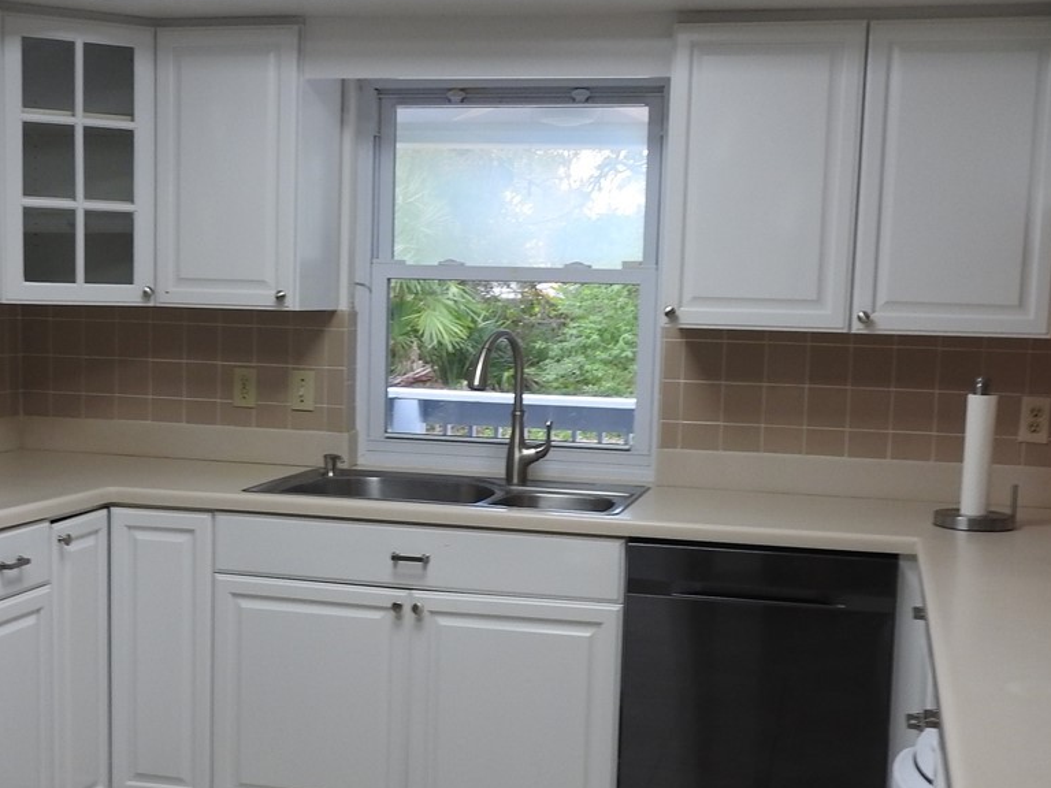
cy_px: 476
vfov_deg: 29.0
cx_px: 457
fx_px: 1518
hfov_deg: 38.1
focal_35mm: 50
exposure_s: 1/40
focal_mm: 4.3
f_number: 3.3
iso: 100
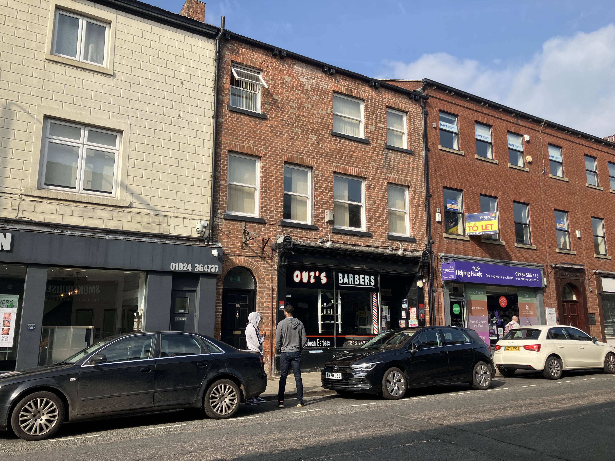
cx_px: 308
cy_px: 230
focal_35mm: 28
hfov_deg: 63.4
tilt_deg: +11.8
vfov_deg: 49.7
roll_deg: -0.5
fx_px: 497
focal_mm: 3.99
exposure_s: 1/1350
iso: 32
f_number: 1.8
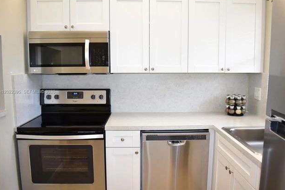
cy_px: 92
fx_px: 222
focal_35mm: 28
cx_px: 146
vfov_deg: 46.4
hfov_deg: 65.5
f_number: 4.5
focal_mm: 18
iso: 720
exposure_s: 1/60
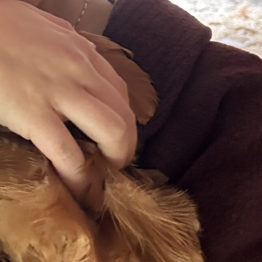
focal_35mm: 82
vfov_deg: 20.8
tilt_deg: -9.1
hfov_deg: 19.7
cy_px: 34
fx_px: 702
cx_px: -67
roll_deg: +0.3
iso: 1000
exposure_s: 1/53
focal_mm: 6.86
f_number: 1.78
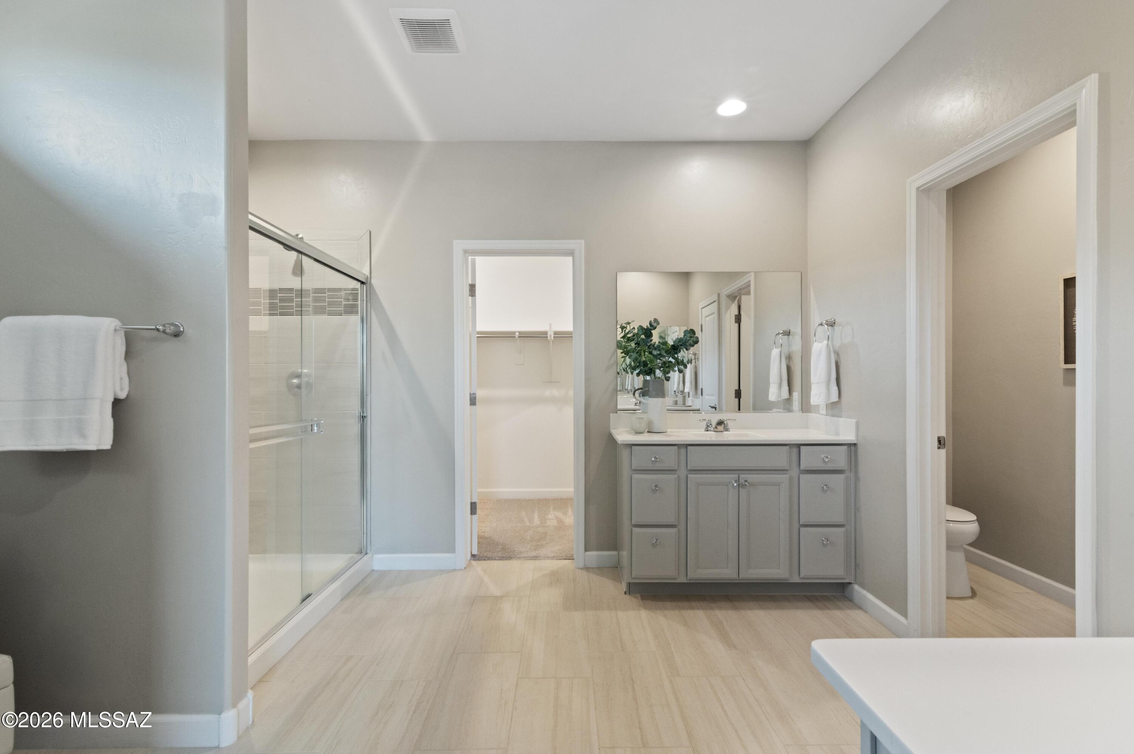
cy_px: 377
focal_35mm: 16
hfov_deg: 96.8
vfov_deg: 73.7
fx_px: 504
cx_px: 567
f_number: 20
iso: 1600
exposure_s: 1/3
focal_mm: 16
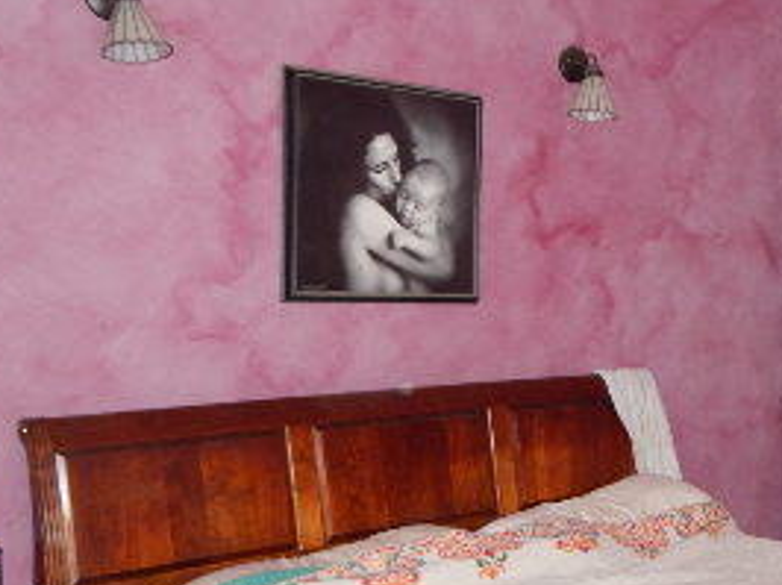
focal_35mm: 53
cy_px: 391
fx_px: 1196
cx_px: 709
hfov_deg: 34.2
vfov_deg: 27.3
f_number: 3
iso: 220
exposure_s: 1/30
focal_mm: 4
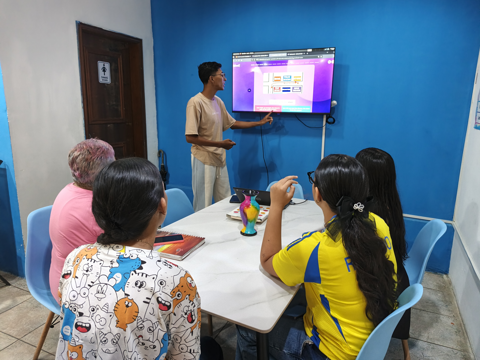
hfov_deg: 73.9
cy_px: 180
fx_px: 319
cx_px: 240
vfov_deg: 58.9
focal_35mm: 23
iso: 665
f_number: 1.8
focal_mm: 5.56
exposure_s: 1/60
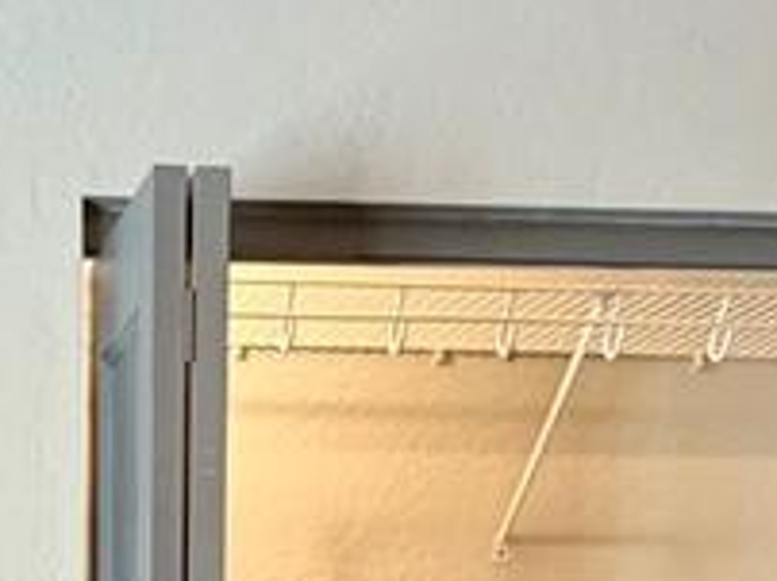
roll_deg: +0.5
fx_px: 1592
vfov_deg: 17.1
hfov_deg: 26.0
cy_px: 1039
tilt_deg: -8.7
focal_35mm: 71
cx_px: 0
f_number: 2.2
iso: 250
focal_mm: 2.22
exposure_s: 1/60
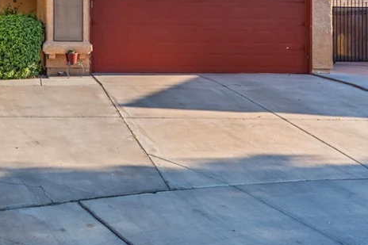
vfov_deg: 24.6
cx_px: 25
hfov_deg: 35.0
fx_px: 542
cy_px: 12
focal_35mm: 53
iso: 400
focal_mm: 24
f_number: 8
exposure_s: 1/8000
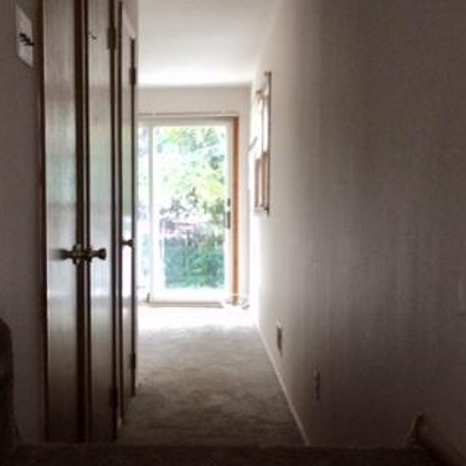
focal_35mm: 57
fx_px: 868
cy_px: 268
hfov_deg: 29.8
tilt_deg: -5.7
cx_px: 146
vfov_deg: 30.0
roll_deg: -1.2
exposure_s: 1/24
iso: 80
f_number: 2.4
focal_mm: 3.3
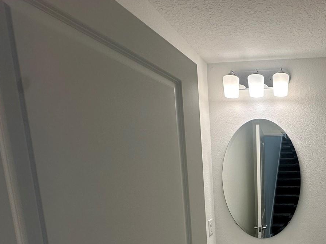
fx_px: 235
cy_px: 202
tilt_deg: -7.5
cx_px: 280
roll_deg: +0.7
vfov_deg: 50.8
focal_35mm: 25
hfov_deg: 61.0
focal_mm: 2.22
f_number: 2.2
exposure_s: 1/120
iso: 80
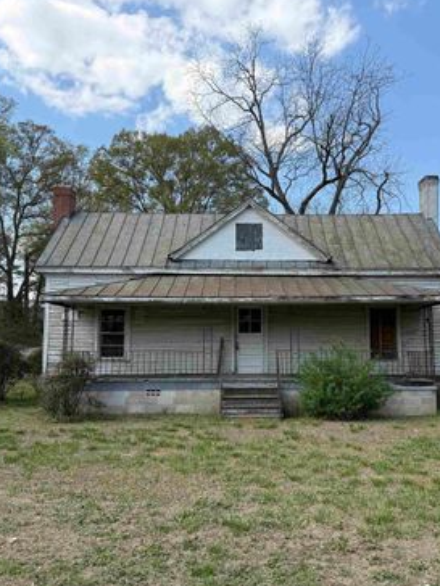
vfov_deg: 55.4
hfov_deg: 42.8
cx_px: 255
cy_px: 294
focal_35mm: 33
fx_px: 559
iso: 100
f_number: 1.78
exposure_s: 1/2907
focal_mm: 6.76
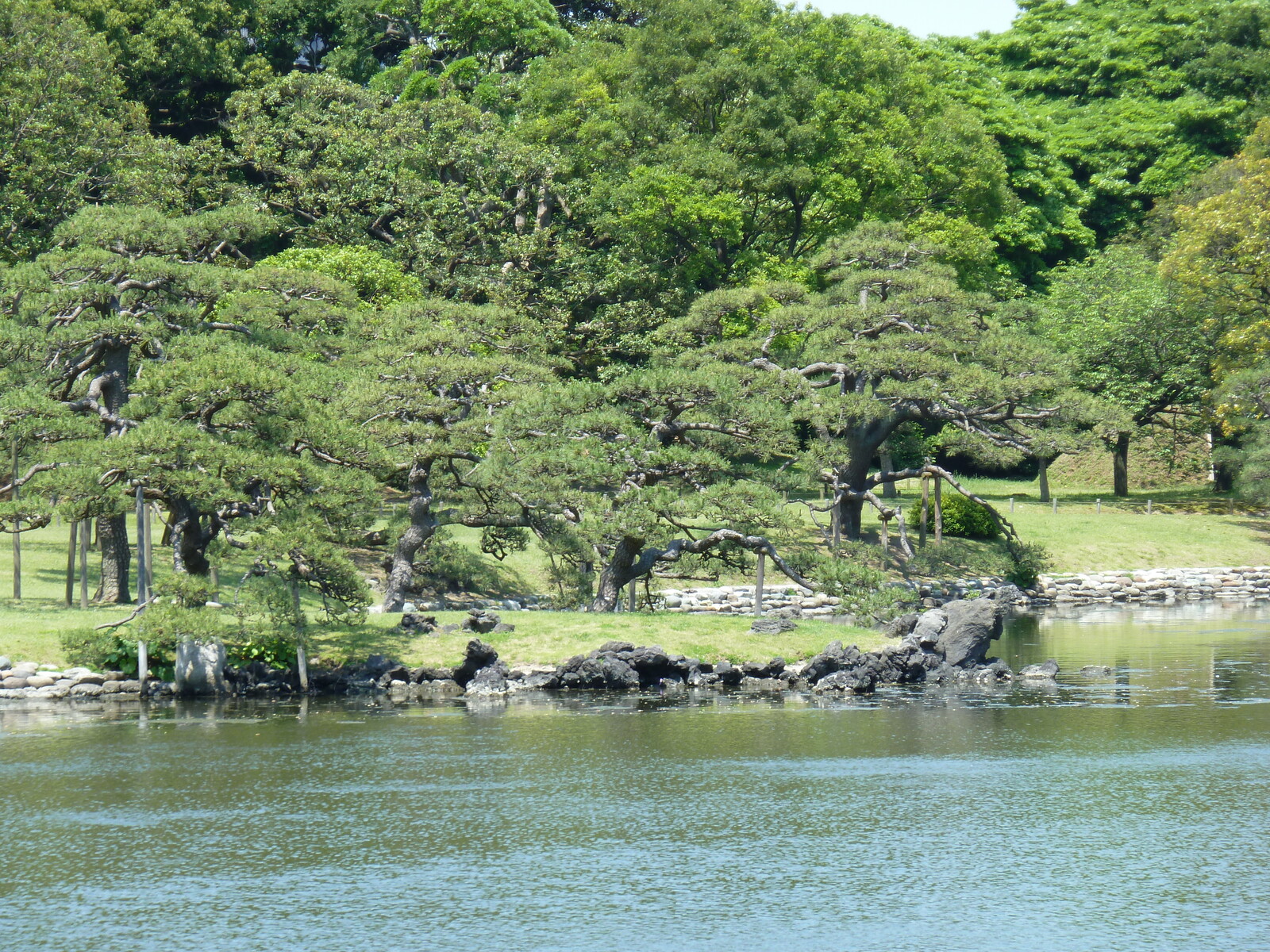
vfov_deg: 8.8
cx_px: 635
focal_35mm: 169
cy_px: 476
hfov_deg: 11.7
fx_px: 6200
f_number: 4.5
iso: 80
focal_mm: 27.8
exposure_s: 1/160
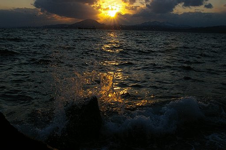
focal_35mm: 39
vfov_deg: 34.1
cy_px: 75
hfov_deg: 49.6
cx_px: 113
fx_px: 245
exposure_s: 1/800
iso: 800
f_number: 14
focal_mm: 26
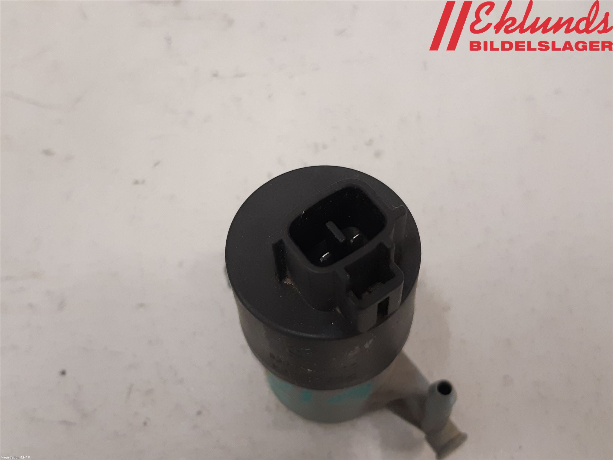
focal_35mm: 26
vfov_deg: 53.1
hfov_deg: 67.3
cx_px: 306
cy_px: 230
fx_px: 460
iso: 200
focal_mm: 3.93
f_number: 1.7
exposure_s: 1/50
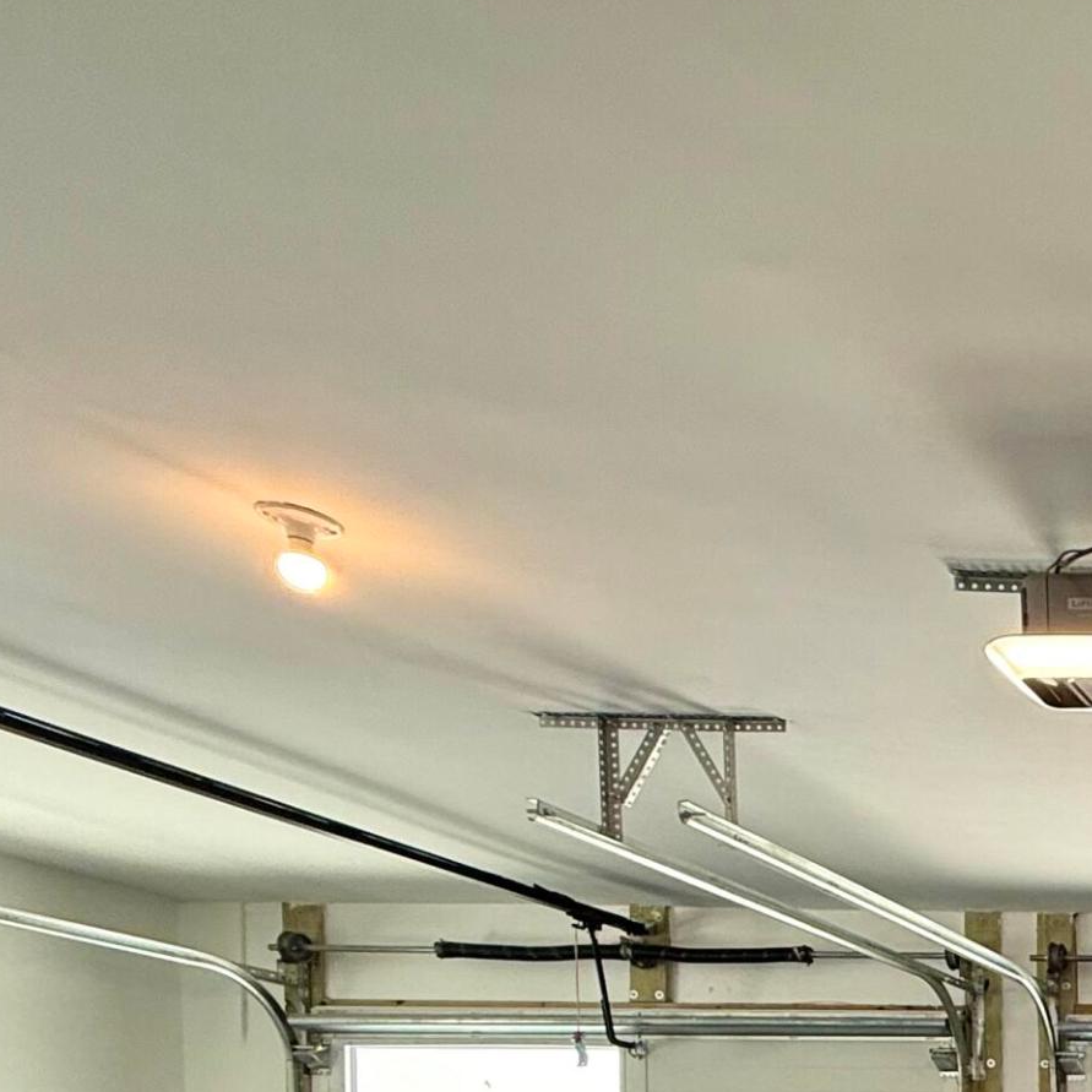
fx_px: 1428
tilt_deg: -1.8
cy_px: 1304
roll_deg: -0.1
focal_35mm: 40
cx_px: 1694
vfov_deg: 34.0
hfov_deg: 27.0
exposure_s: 1/120
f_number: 2.2
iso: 80
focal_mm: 2.22
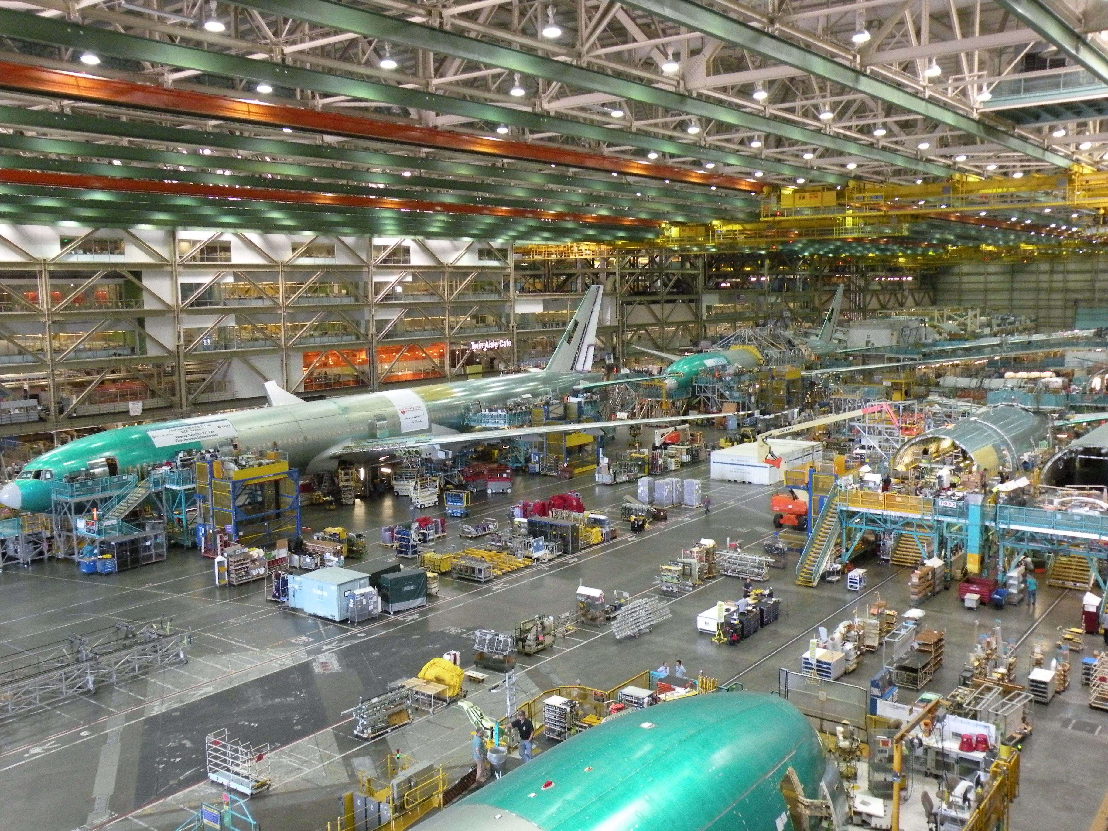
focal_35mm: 33
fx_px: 1056
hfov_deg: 55.4
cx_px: 554
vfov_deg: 42.9
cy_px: 416
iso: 400
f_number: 3.2
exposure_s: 1/49
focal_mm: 5.8
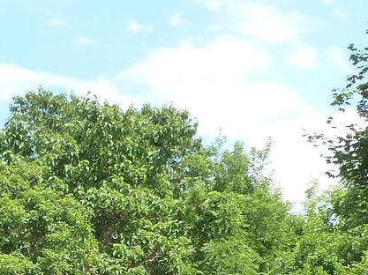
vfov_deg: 11.9
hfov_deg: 15.7
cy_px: 439
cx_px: -146
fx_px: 1253
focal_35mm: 118
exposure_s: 1/250
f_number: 4
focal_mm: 4.3
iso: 160
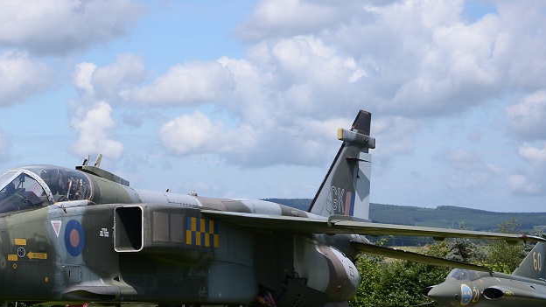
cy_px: 276
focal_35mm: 103
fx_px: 1491
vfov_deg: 11.7
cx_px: 109
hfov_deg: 20.5
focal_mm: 40
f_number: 7.1
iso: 100
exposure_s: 1/200
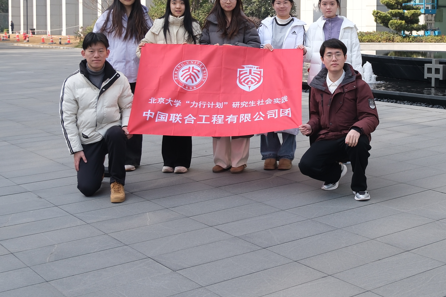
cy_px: 77
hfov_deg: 34.0
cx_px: 312
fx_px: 718
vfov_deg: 23.2
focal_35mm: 58
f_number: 4.2
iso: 160
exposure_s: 1/450
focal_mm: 20.3
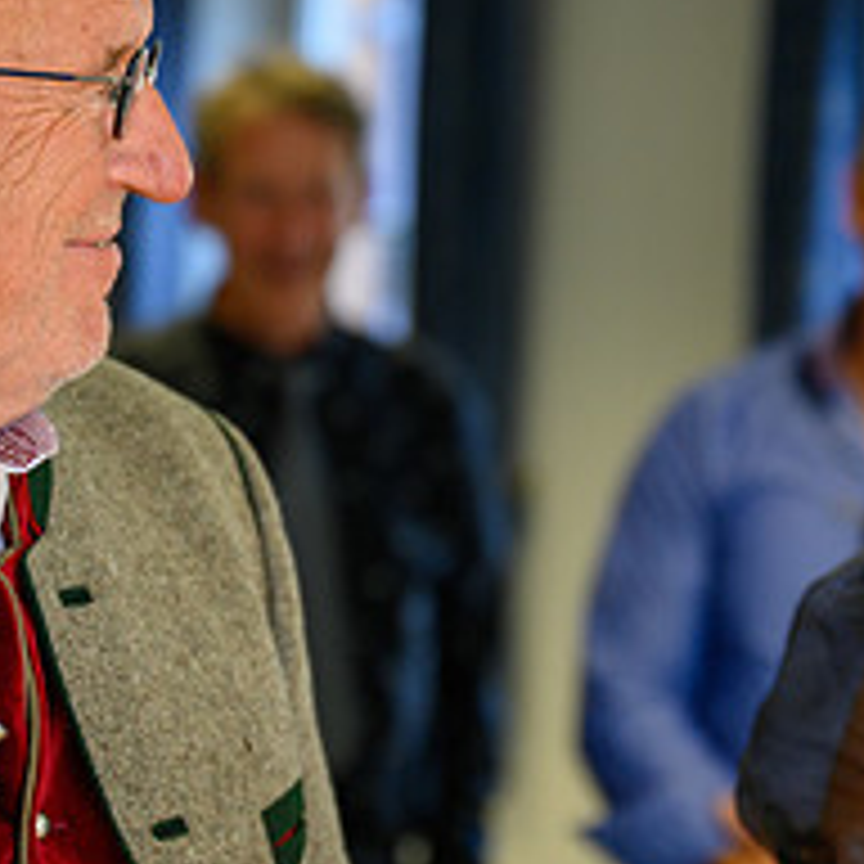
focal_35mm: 180
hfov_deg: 9.7
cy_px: 526
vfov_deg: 9.7
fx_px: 5083
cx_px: 486
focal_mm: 70
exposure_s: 1/200
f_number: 2.8
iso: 400
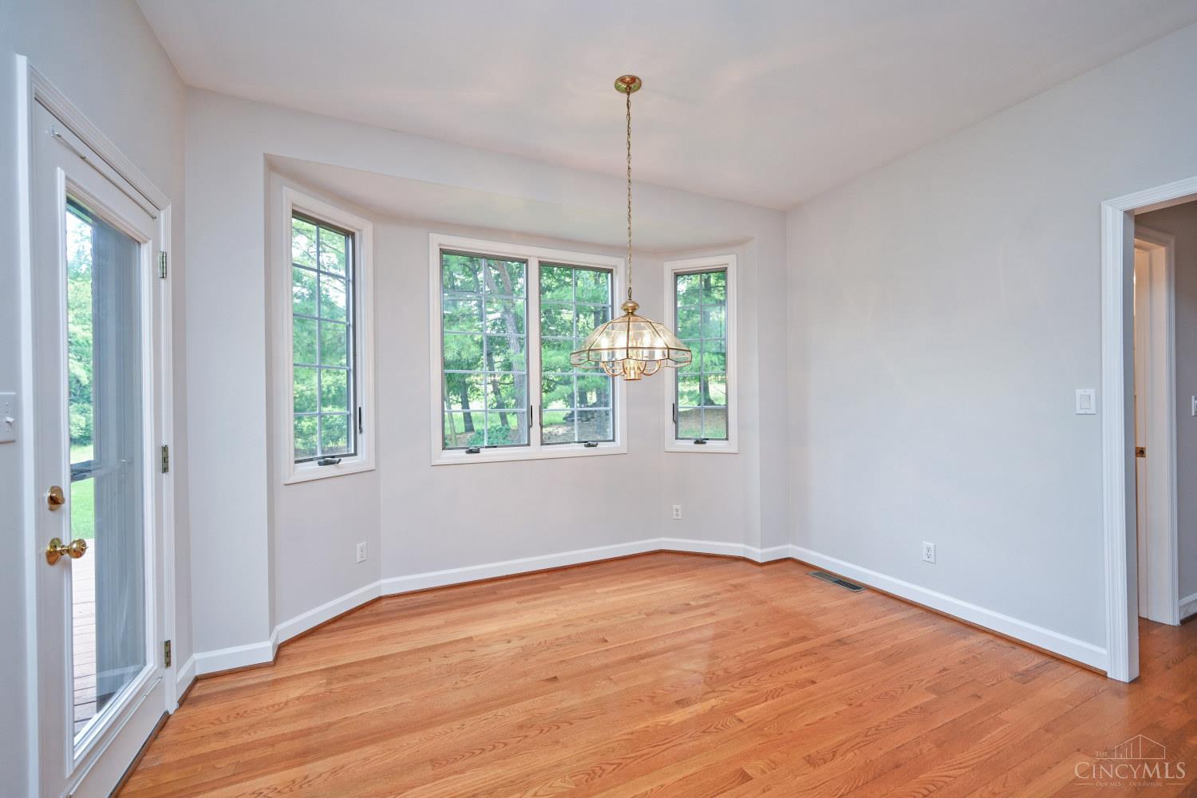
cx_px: 598
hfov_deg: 104.3
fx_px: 465
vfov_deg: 81.2
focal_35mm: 14
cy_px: 399
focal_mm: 14
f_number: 4
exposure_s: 1/60
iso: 220
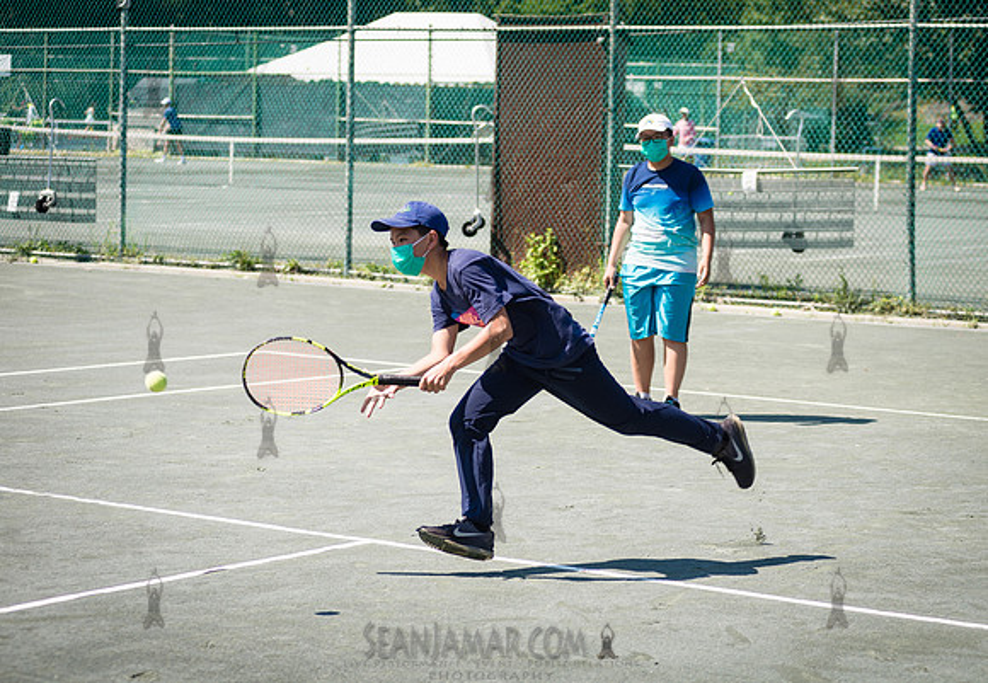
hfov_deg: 22.1
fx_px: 2525
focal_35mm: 91
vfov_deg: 15.4
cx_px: 568
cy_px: 332
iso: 125
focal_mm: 80
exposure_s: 1/800
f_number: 4.5
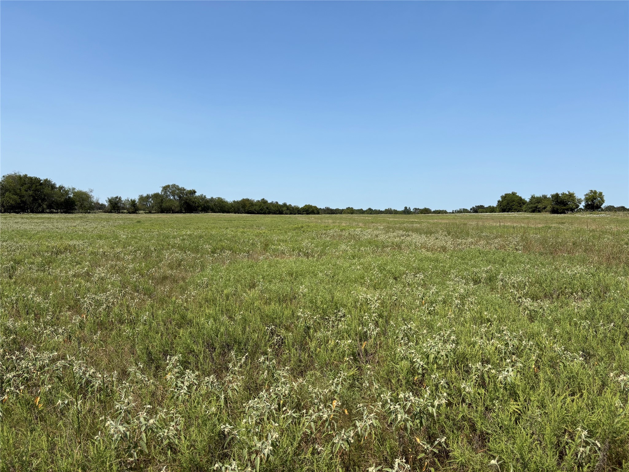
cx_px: 314
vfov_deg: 53.1
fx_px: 472
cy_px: 236
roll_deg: -0.8
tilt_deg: -1.7
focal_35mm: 26
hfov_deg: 67.3
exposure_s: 1/4329
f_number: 1.6
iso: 50
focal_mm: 5.96
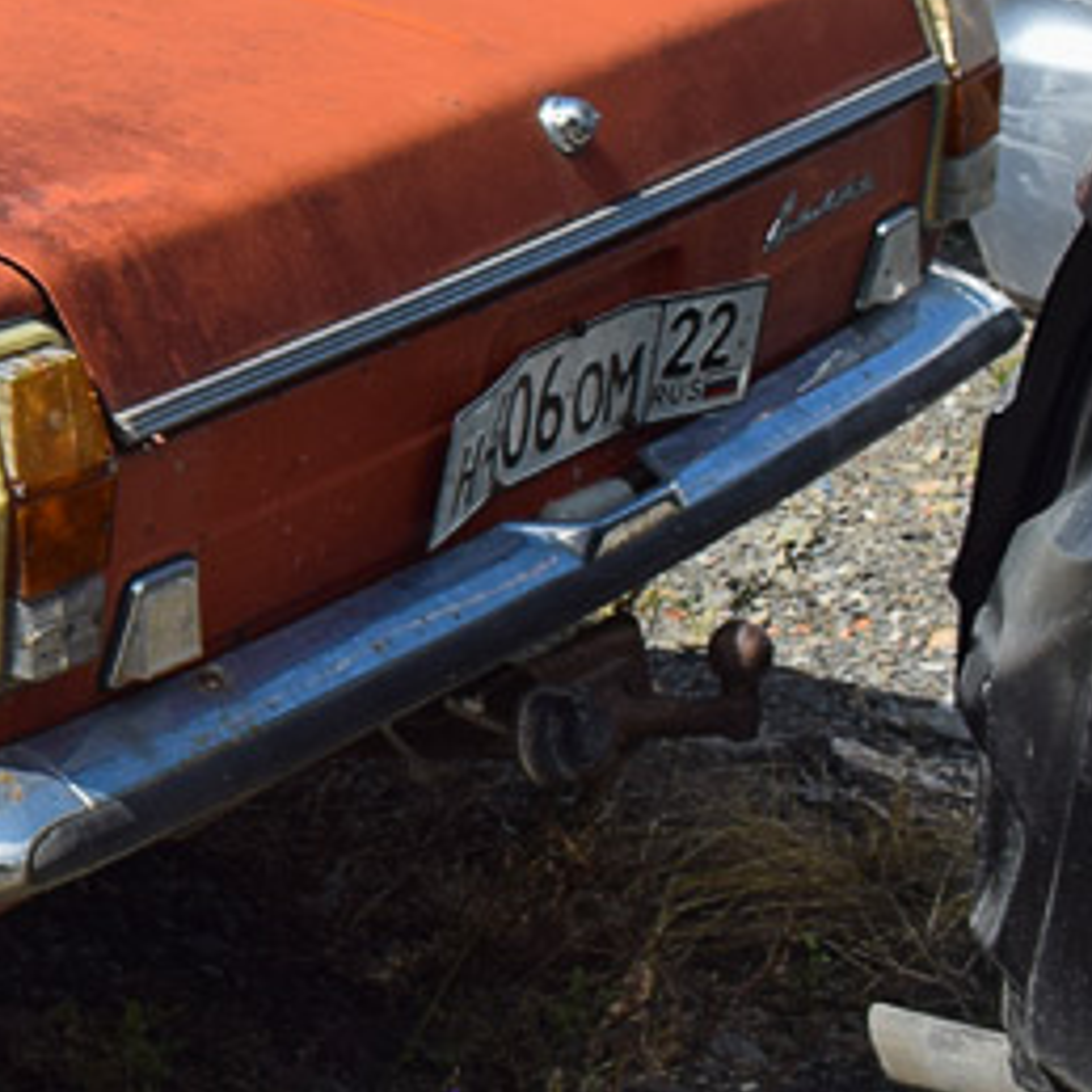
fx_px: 4424
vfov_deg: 13.7
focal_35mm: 124
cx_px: -1126
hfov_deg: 12.3
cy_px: -186
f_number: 6.3
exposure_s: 1/800
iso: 200
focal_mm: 21
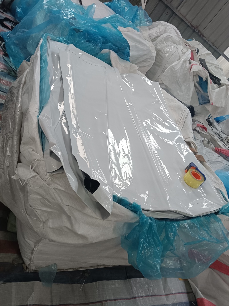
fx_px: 229
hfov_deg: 53.1
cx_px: 114
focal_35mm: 26
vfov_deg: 67.3
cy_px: 153
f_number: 1.8
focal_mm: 4.05
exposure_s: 1/50
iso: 889
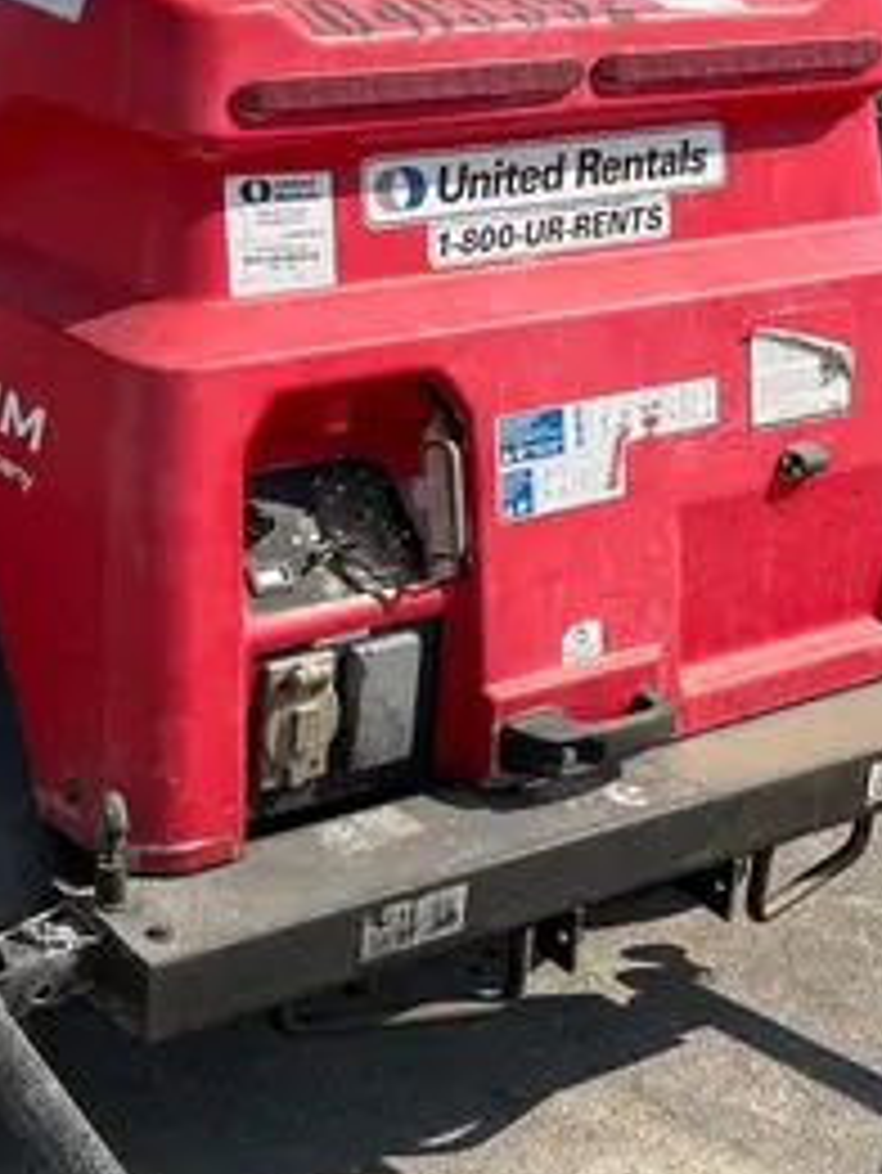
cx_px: 216
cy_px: 124
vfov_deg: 25.8
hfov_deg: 20.0
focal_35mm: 73
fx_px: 2478
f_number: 1.6
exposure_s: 1/4016
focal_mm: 5.1
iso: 50
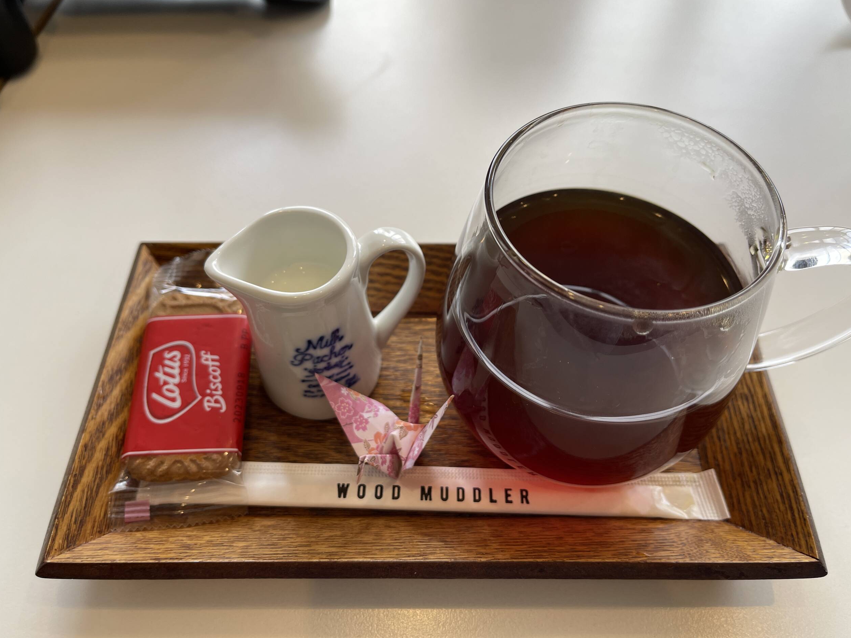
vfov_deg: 51.3
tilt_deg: -55.5
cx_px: 413
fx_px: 664
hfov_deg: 65.3
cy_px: 308
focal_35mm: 27
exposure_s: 1/188
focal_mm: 5.1
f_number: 1.6
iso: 32
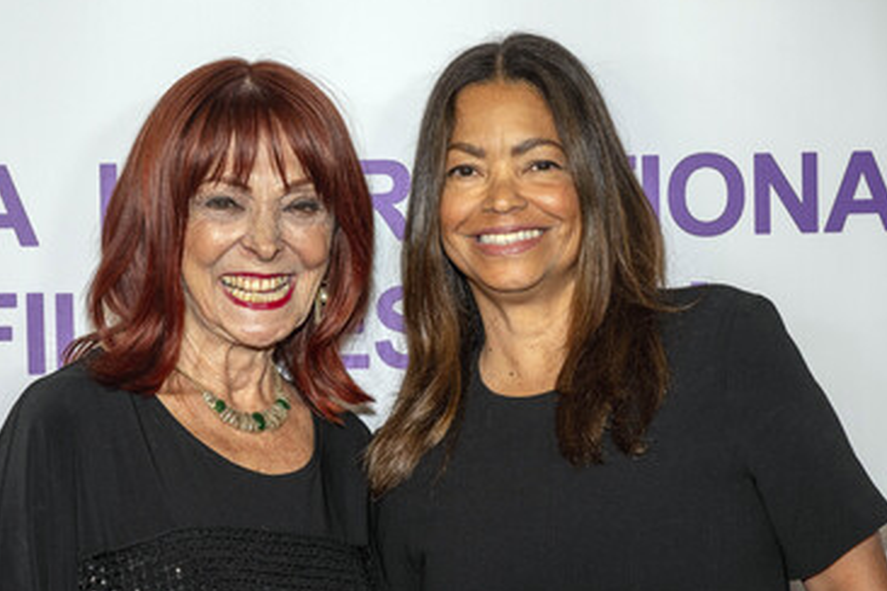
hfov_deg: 18.3
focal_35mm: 112
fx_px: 2759
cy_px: 346
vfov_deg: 12.2
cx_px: 391
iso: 800
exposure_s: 1/200
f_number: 6.3
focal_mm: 91
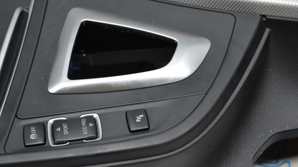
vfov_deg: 16.5
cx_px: 149
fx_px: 577
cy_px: 81
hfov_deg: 29.0
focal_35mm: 73
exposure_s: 1/60
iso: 720
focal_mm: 46
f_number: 5.3
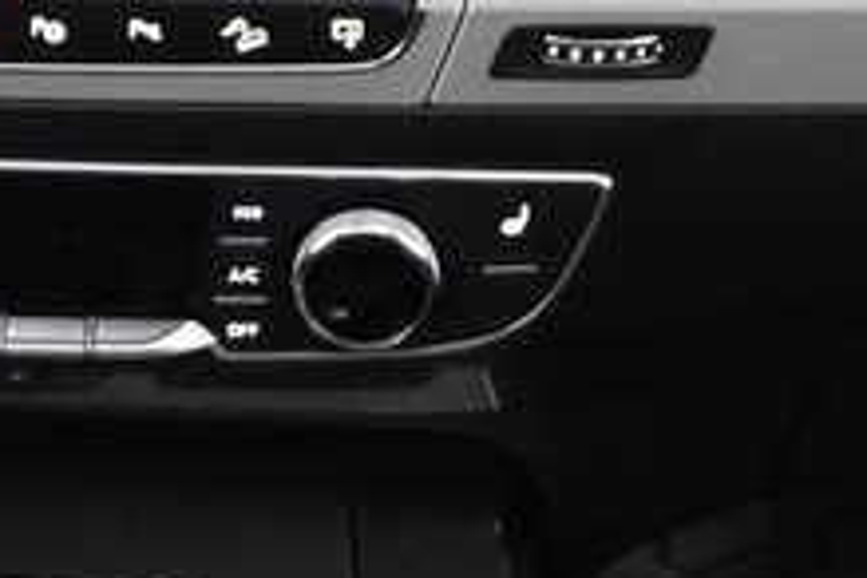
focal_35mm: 200
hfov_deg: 10.2
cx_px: -4
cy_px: 871
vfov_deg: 6.8
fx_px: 4816
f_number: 3.5
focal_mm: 18
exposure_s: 1/30
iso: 2800
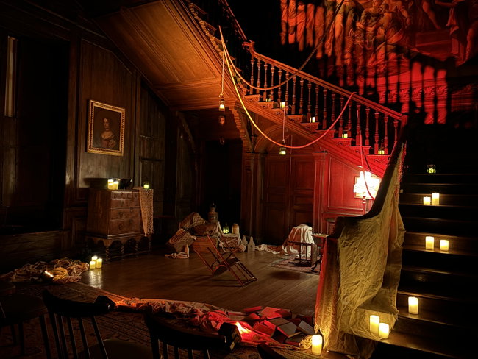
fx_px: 359
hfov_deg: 67.3
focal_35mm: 26
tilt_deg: +0.1
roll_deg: -1.9
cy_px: 180
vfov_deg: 53.1
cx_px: 239
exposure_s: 1/9
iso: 800
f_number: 1.6
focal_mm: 5.96
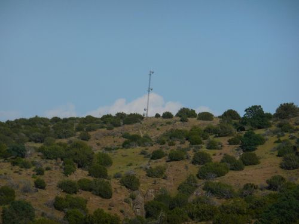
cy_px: 112
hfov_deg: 6.6
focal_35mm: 300
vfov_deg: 5.0
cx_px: 150
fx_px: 2591
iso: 125
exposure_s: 1/800
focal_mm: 54
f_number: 6.5
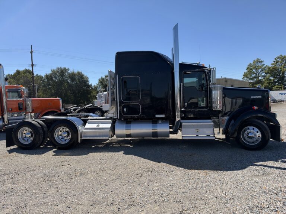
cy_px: 107
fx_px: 198
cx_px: 143
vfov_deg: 56.8
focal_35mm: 24
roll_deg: +3.5
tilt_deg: -2.1
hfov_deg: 71.6
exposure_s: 1/4329
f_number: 1.8
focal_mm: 6.93
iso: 80
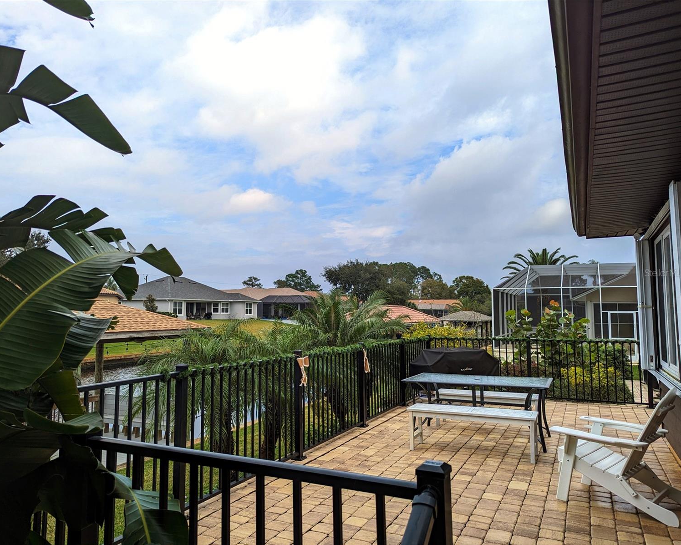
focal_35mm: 25
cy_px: 273
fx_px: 504
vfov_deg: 56.8
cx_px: 325
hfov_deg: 68.1
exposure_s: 1/1689
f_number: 1.85
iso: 47
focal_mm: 6.81
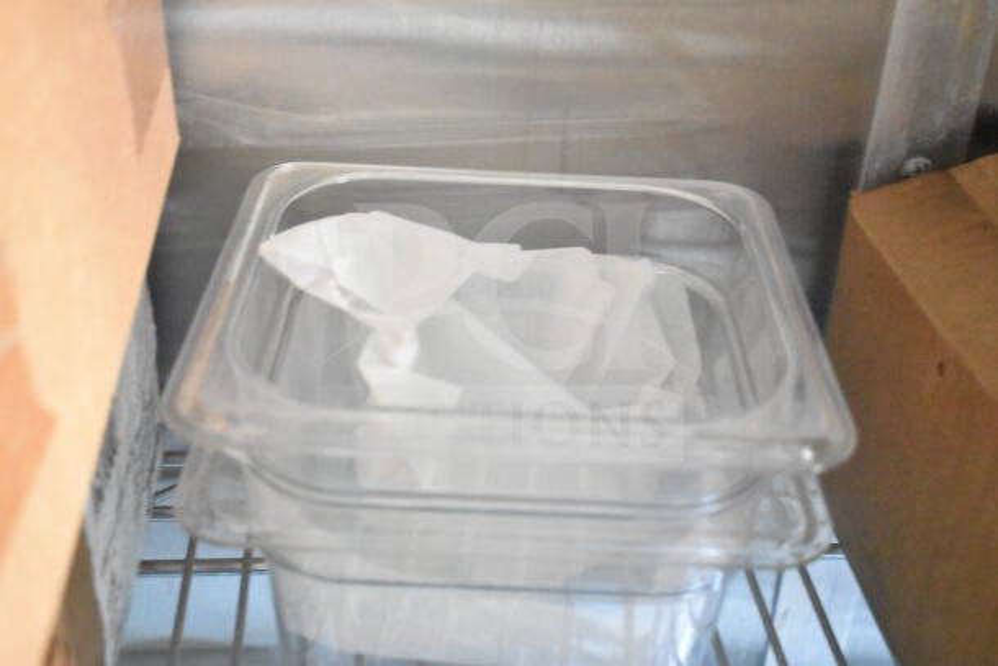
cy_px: 333
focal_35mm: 45
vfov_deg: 29.9
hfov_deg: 43.6
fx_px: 1248
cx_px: 499
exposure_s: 1/50
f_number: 4.2
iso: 14400
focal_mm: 30
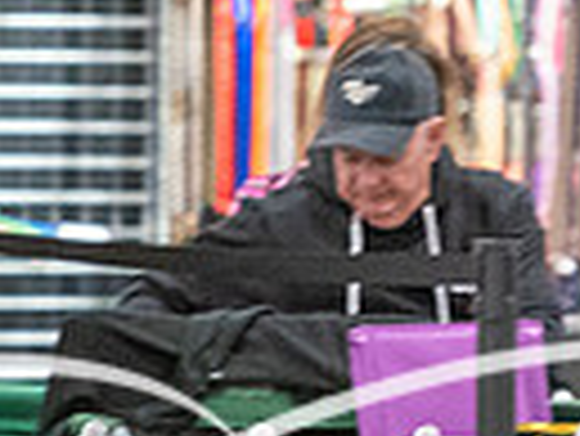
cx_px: 647
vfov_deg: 1.3
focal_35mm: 1118
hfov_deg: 1.8
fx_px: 18750
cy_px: 15
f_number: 2.8
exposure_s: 1/250
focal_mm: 200
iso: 6400
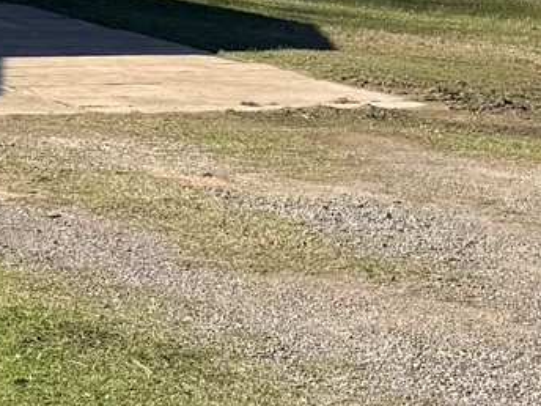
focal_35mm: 134
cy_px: -208
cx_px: -601
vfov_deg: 10.7
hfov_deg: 12.6
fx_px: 2094
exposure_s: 1/4167
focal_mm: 6.76
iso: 80
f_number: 1.78
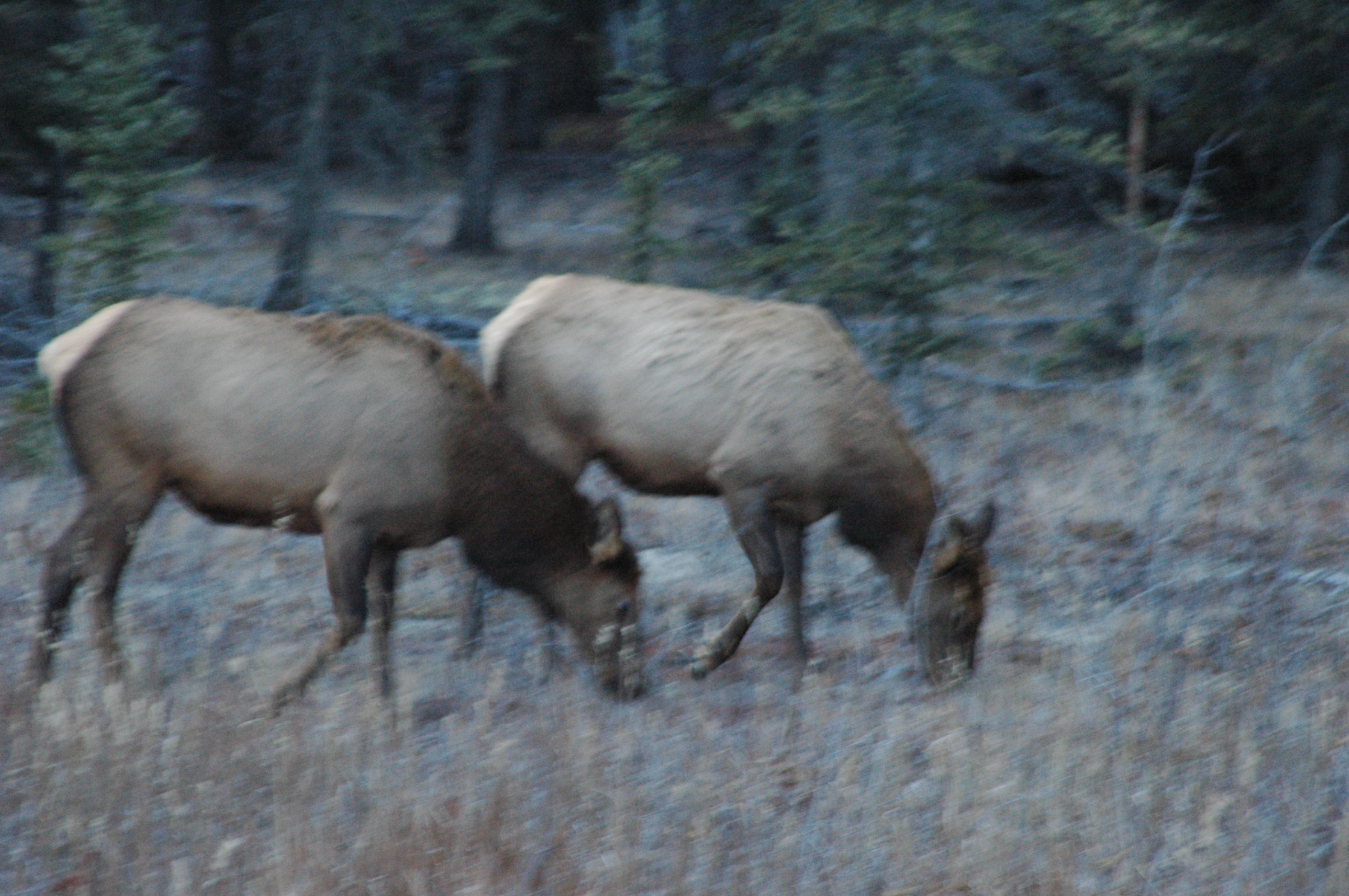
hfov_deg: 8.1
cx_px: 674
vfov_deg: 5.4
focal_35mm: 255
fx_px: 9544
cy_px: 448
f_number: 6.3
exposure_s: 1/25
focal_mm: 170
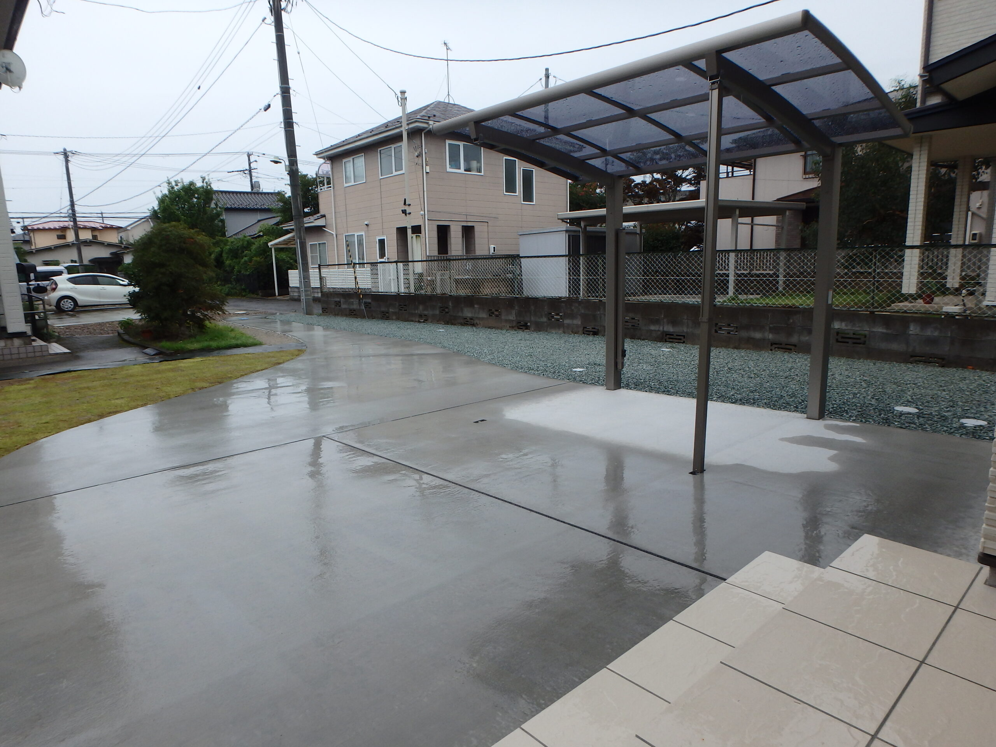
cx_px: 498
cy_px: 374
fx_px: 604
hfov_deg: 79.0
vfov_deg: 63.4
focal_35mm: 21
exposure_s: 1/500
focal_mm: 3.7
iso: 125
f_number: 3.5
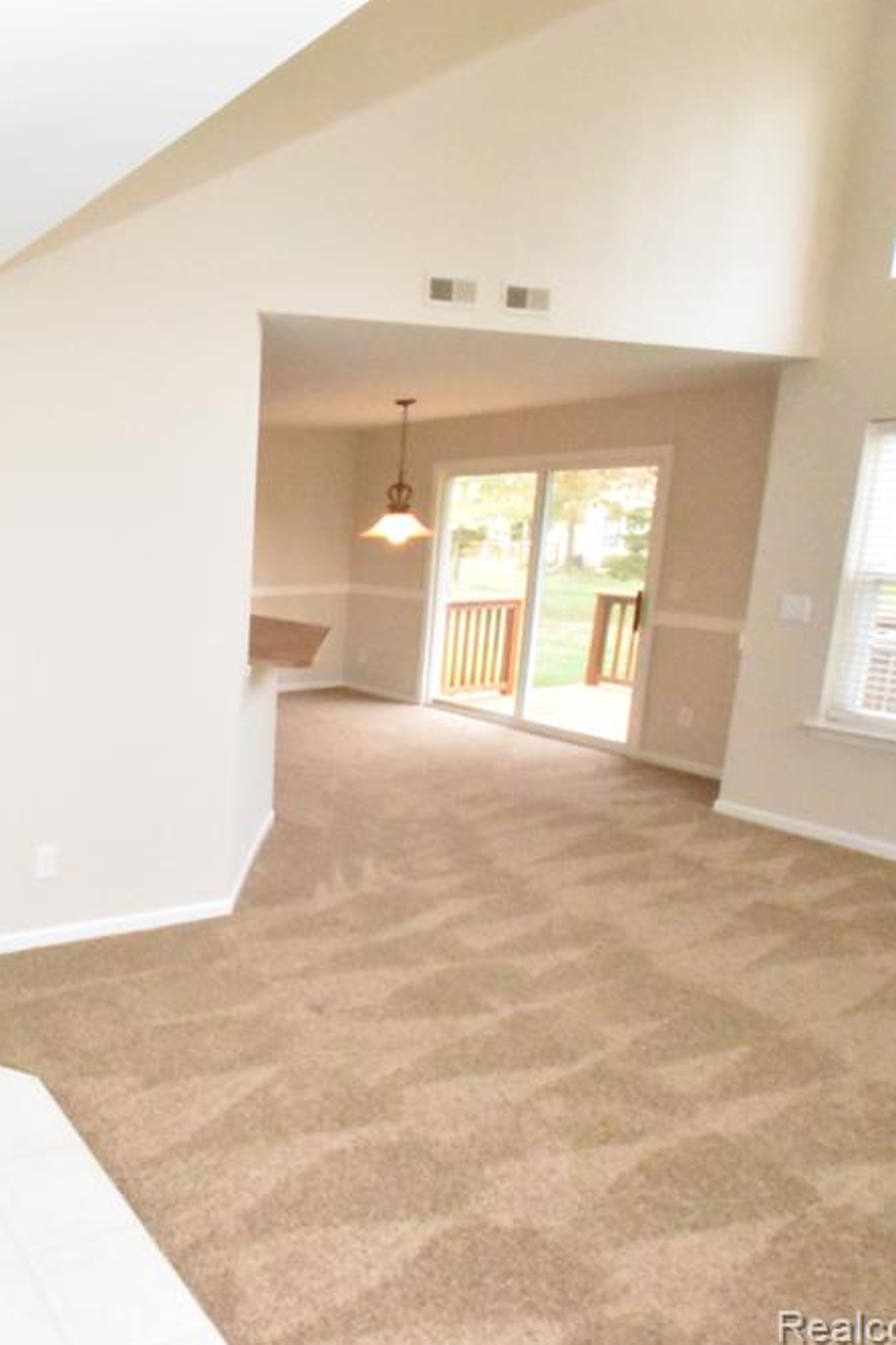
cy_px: 672
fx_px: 859
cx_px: -50
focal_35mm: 23
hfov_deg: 44.4
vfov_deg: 76.1
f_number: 22
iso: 20000
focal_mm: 10
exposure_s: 1/60
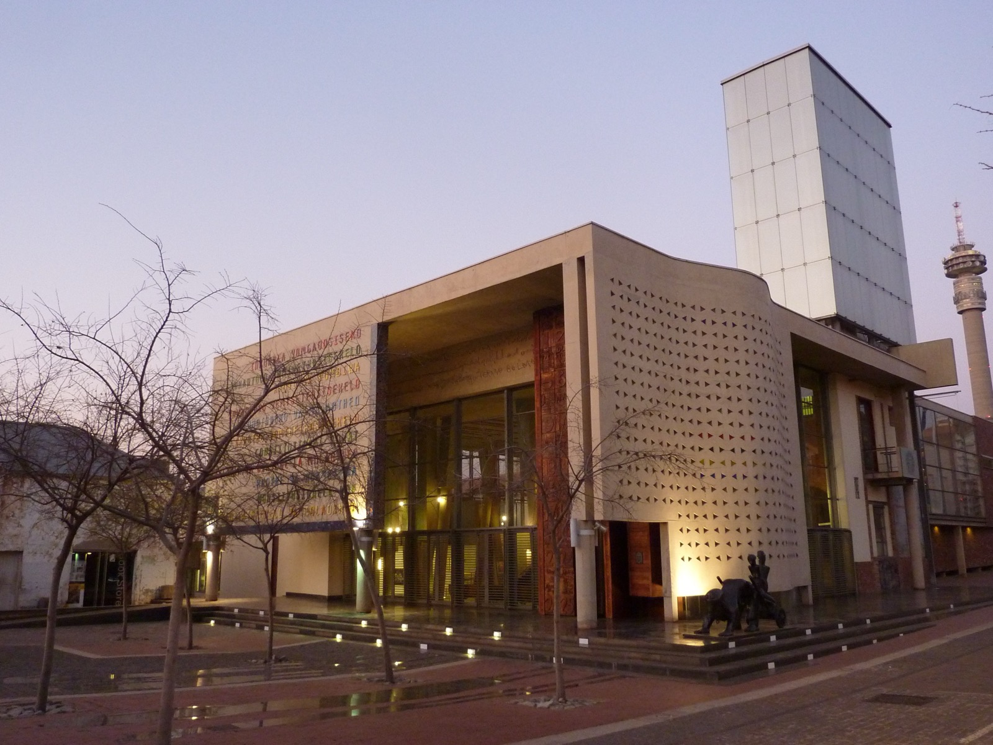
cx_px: 496
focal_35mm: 29
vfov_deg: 48.2
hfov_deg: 61.7
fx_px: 832
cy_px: 372
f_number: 3.4
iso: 400
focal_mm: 4.7
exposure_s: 1/15
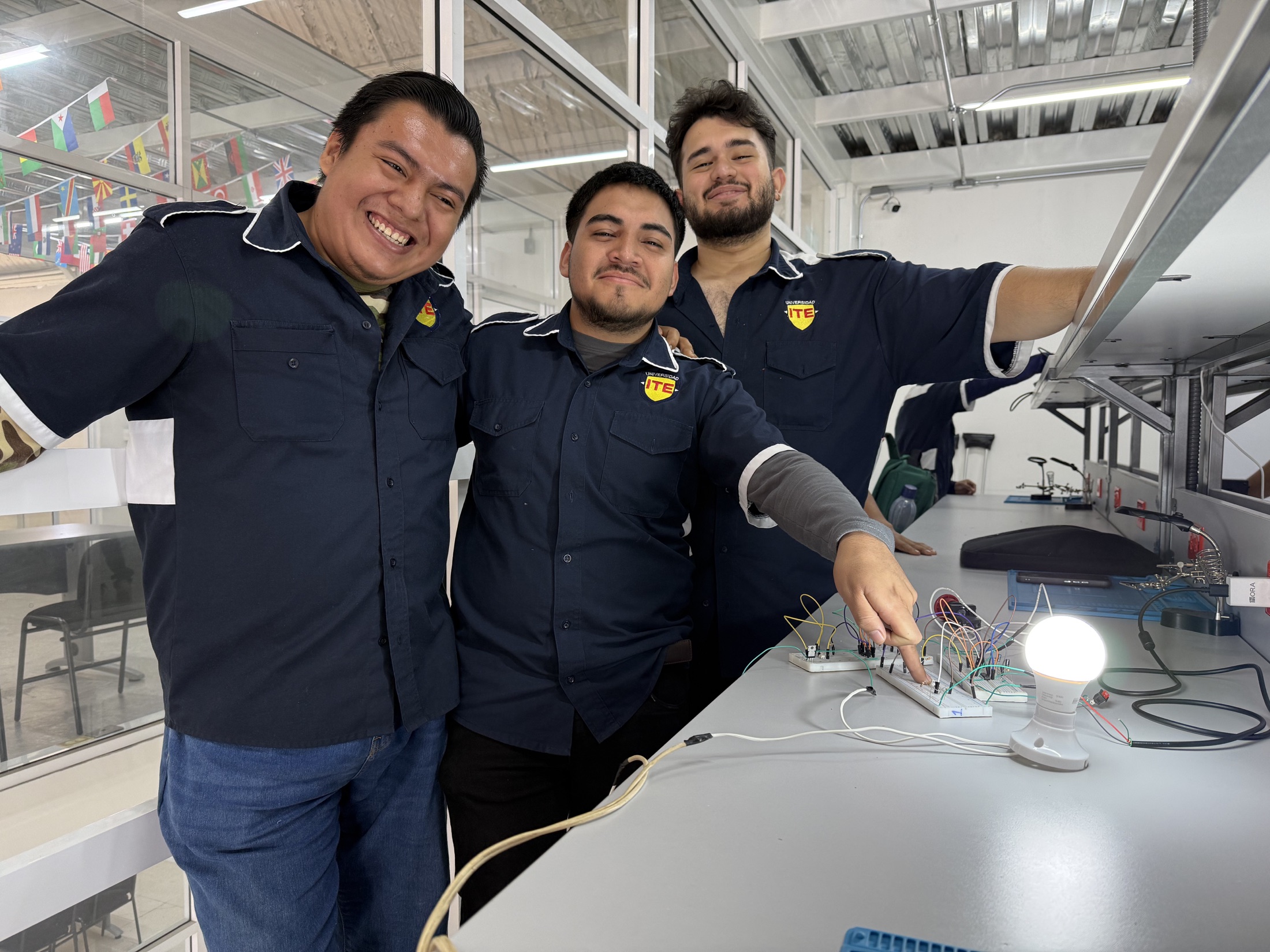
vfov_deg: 56.8
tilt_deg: -2.2
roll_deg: +0.1
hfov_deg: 71.6
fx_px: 881
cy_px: 476
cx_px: 635
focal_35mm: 24
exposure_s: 1/60
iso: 125
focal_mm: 6.76
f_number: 1.78
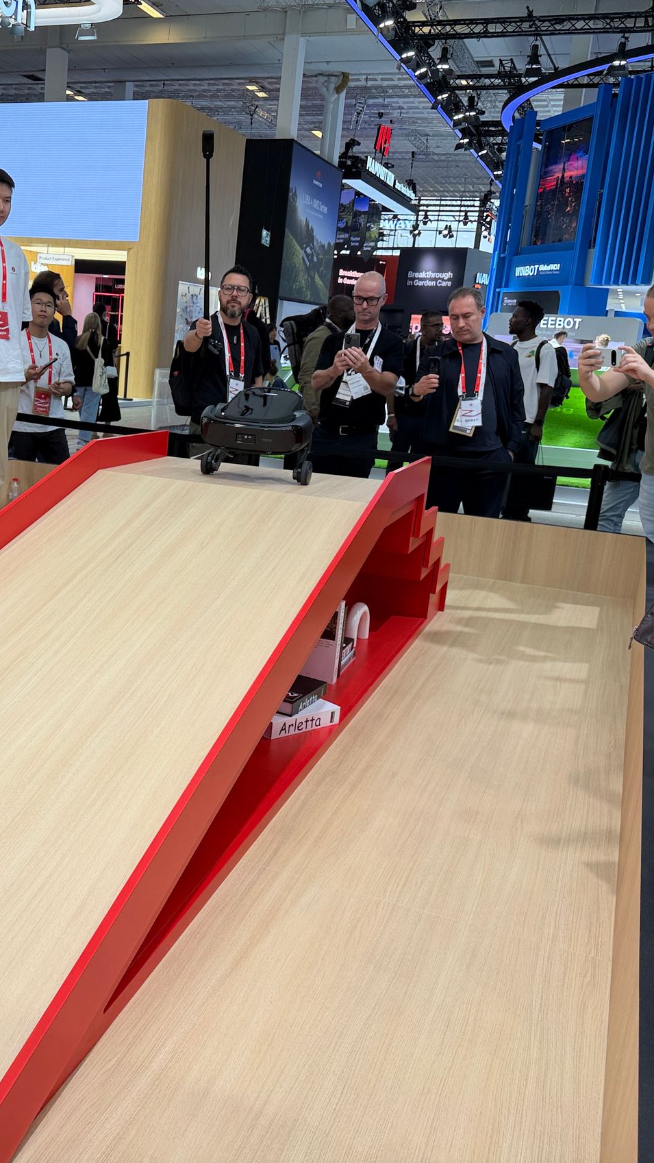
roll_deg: -3.7
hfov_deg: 32.8
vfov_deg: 56.6
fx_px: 1079
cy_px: 582
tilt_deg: -13.6
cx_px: 134
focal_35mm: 35
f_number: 1.78
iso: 64
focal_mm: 6.76
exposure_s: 1/200
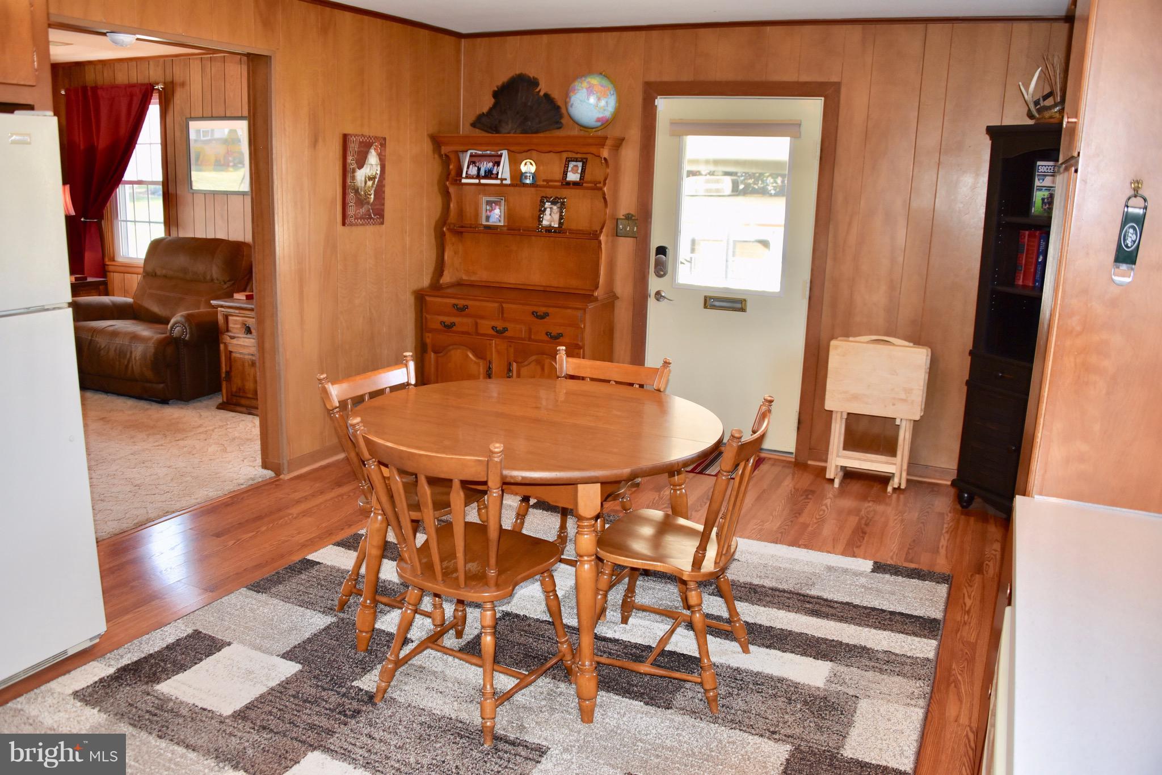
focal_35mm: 28
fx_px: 904
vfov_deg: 46.4
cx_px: 581
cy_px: 388
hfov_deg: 65.5
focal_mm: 28
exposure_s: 1/80
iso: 800
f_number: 4.5
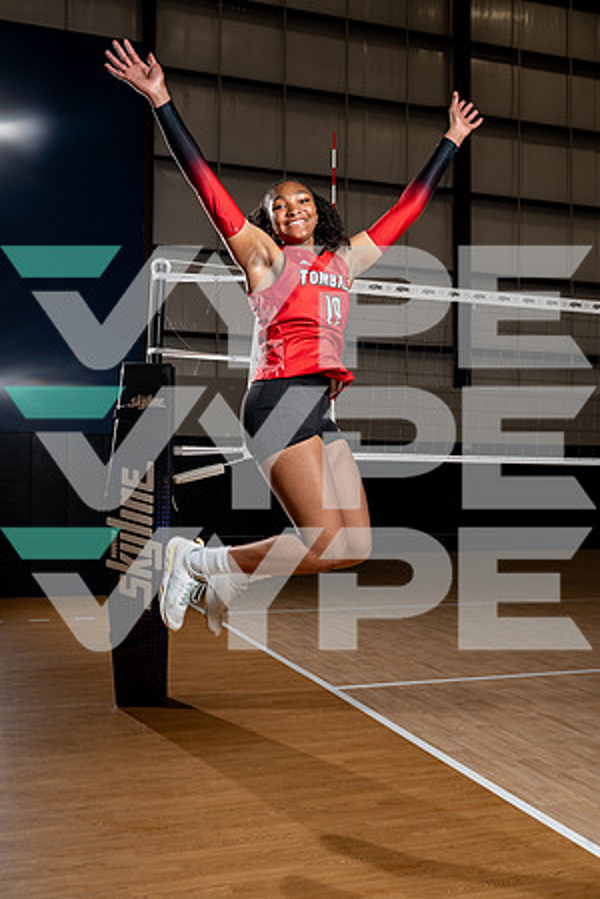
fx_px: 900
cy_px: 450
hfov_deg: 36.9
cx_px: 300
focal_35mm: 36
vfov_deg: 53.1
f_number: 8
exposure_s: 1/250
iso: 100
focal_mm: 36
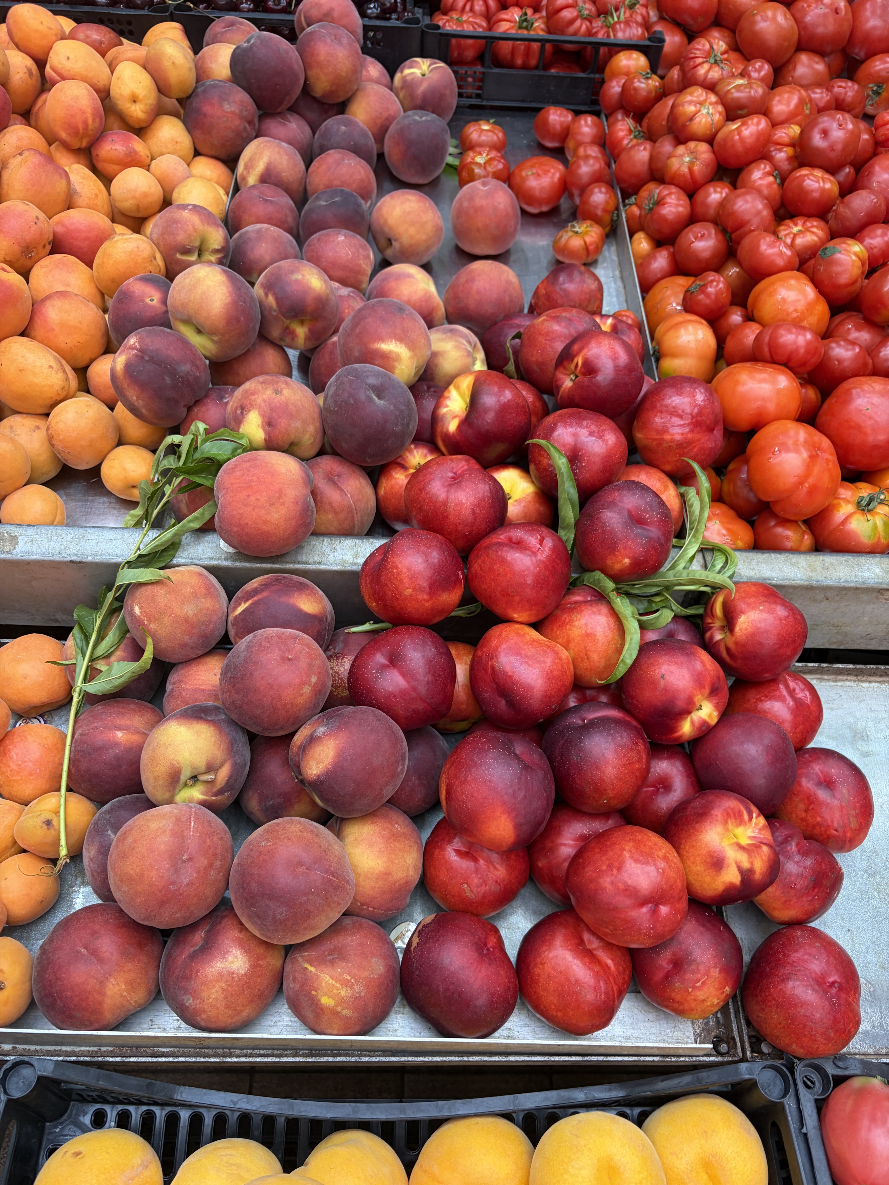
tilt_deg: -50.7
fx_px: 890
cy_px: 592
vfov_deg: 67.3
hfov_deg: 53.1
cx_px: 444
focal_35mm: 26
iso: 80
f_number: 1.6
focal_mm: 5.96
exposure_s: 1/100
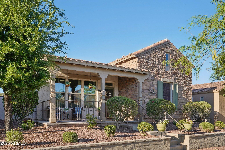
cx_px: 112
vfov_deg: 45.0
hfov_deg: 63.7
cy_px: 75
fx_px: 181
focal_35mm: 29
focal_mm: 29
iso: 400
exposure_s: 1/320
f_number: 8
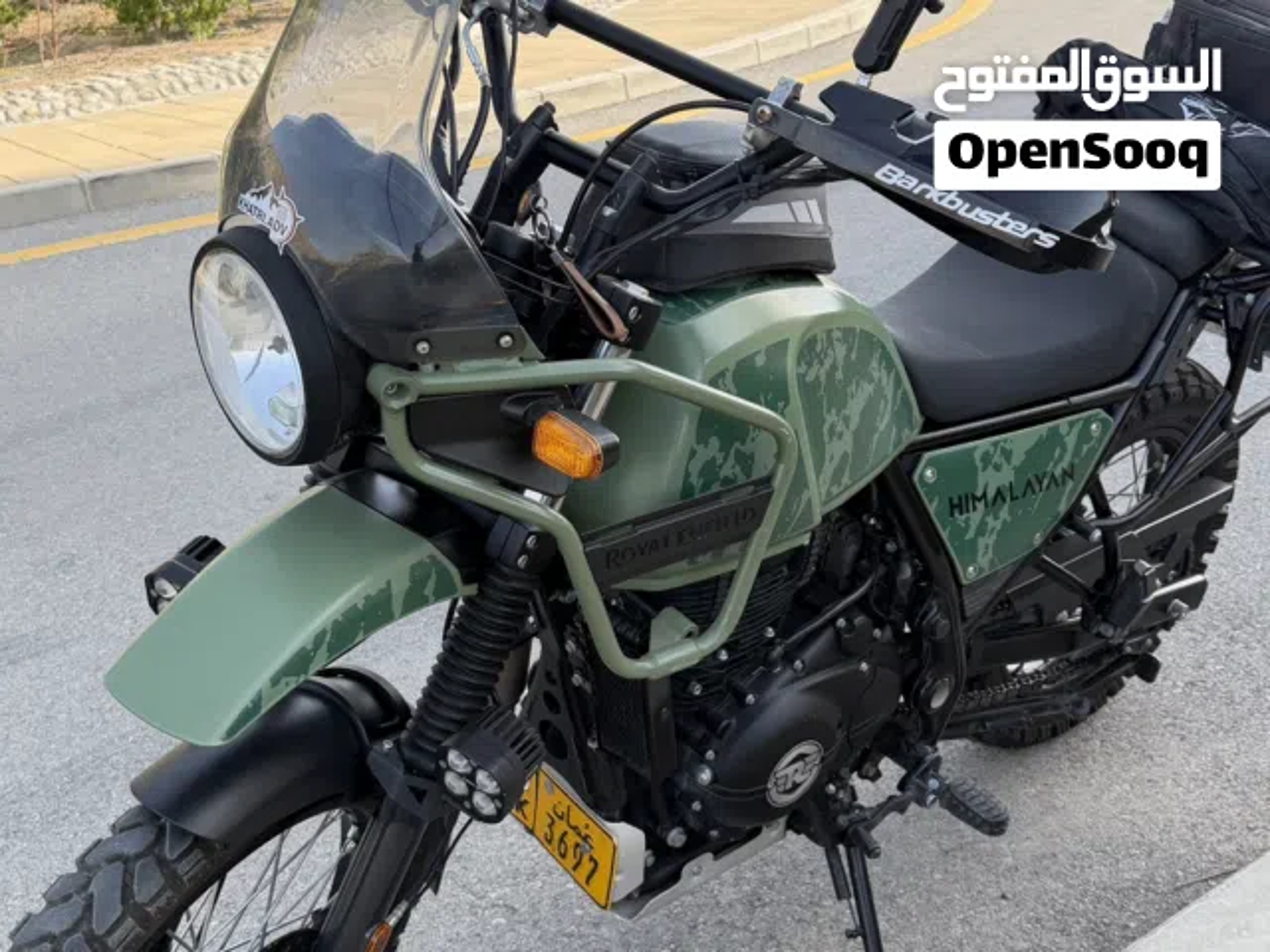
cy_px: 476
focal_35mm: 24
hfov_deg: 71.6
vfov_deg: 56.8
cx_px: 635
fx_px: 881
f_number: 1.78
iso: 100
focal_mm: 6.76
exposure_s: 1/888
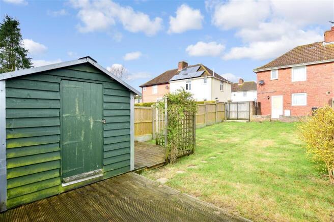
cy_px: 111
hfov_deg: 95.0
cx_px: 167
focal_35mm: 16
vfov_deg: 72.0
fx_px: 153
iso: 200
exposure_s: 1/320
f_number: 9
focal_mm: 11
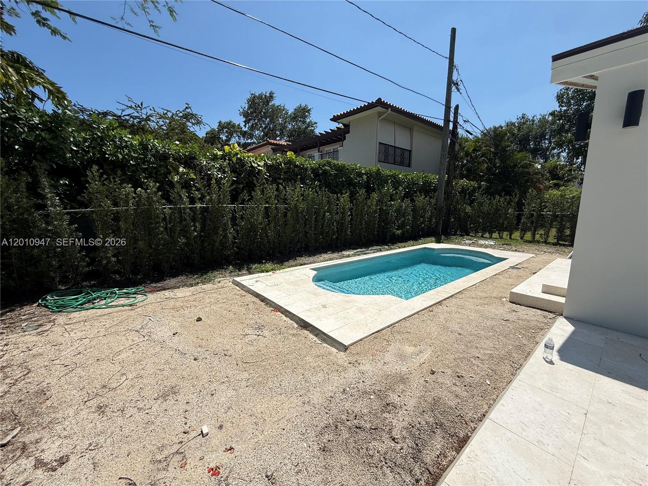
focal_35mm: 14
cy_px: 243
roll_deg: -0.1
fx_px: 262
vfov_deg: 85.7
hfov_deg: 102.1
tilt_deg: -6.5
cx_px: 324
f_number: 2.2
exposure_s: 1/3891
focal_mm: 2.22
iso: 50
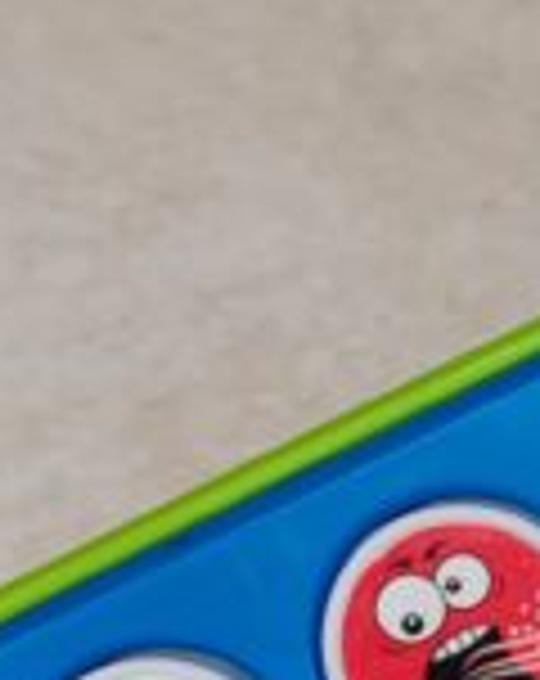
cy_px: 712
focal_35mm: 140
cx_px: 1112
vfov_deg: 13.6
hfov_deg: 10.1
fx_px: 2808
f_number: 1.9
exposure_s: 1/100
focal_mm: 6.12
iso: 200
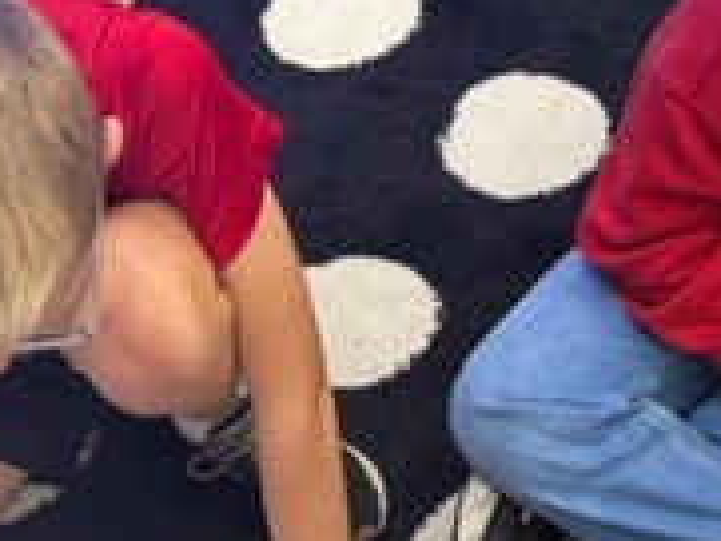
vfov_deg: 16.6
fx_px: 1772
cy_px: 652
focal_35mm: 85
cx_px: 601
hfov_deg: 22.6
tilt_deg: -57.1
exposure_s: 1/60
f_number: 1.78
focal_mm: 6.76
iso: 125
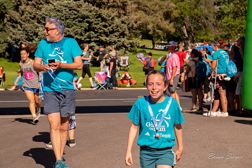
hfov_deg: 18.6
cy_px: 84
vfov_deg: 12.4
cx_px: 126
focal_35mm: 110
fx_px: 770
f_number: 11
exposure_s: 1/800
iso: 800
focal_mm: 110
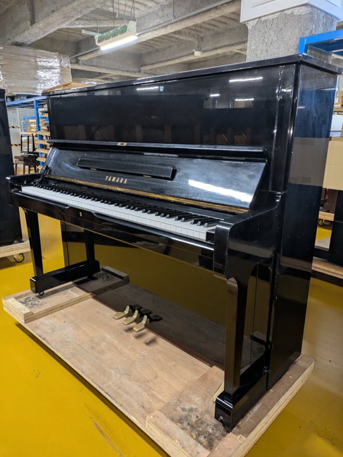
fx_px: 330
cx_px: 172
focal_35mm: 25
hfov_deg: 54.9
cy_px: 228
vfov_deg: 69.4
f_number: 1.89
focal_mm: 5.43
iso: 172
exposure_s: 1/25
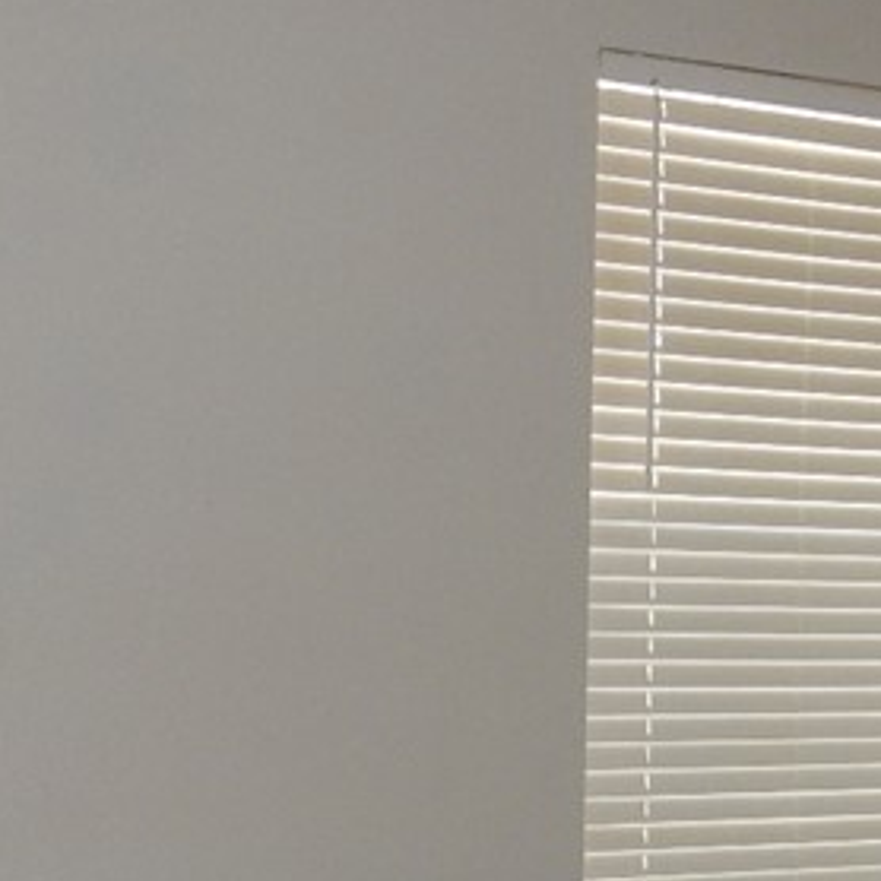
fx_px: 2246
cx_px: 646
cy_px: 843
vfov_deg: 21.5
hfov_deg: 22.0
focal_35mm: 78
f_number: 3.3
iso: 200
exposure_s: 1/30
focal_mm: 4.3
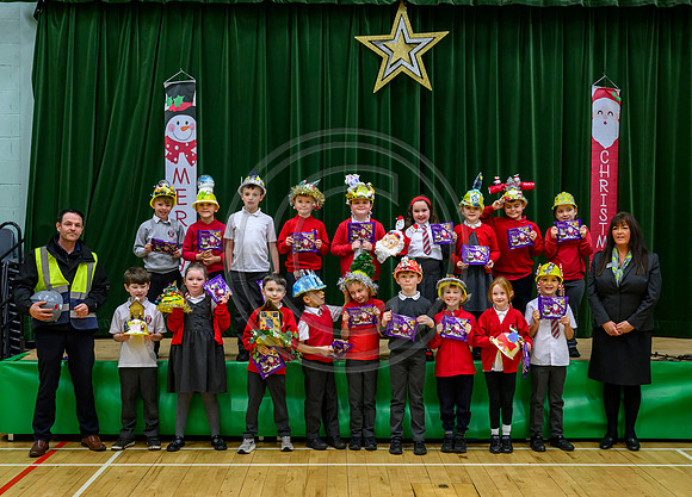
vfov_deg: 31.9
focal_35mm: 44
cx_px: 342
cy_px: 255
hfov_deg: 43.3
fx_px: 871
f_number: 4
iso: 4000
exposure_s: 1/250
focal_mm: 41
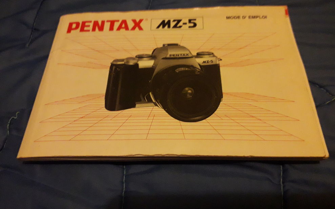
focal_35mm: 29
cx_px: 169
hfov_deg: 64.6
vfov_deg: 43.0
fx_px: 265
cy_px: 86
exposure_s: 1/20
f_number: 1.9
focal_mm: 3.6
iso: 400
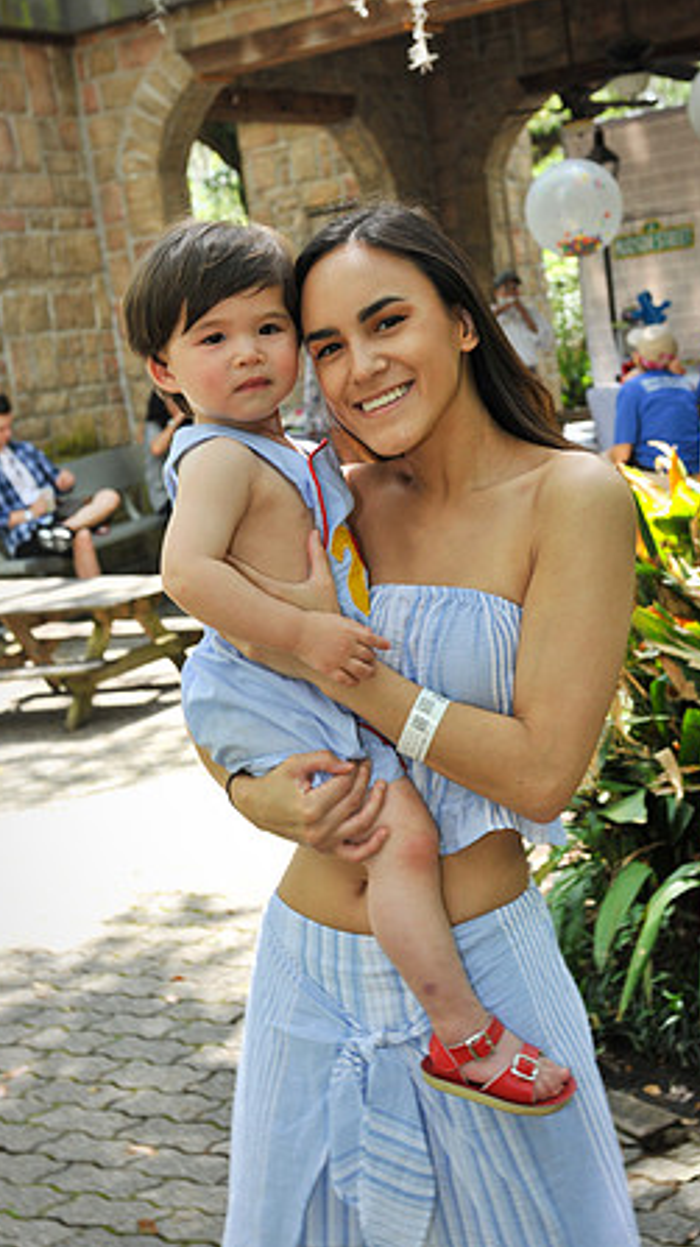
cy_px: 622
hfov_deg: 20.4
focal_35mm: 59
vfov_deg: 35.5
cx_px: 375
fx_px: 1949
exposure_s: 1/160
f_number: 8
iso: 640
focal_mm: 56
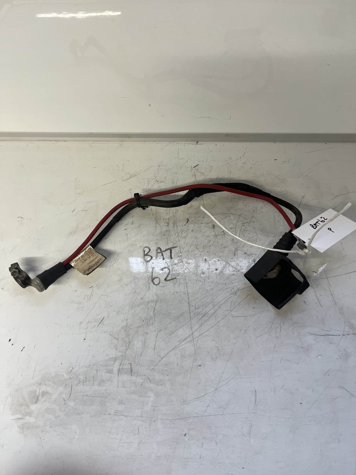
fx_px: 357
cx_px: 178
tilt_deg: -64.4
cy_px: 238
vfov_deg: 67.3
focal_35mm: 26
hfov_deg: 53.1
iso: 125
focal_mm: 5.1
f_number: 1.6
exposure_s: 1/100
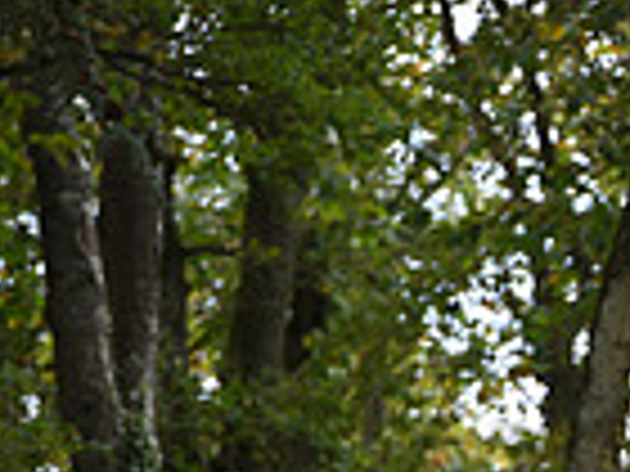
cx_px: 1134
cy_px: 836
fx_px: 14523
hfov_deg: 2.5
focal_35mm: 798
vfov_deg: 1.9
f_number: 4.5
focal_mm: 200
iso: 720
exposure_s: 1/1250
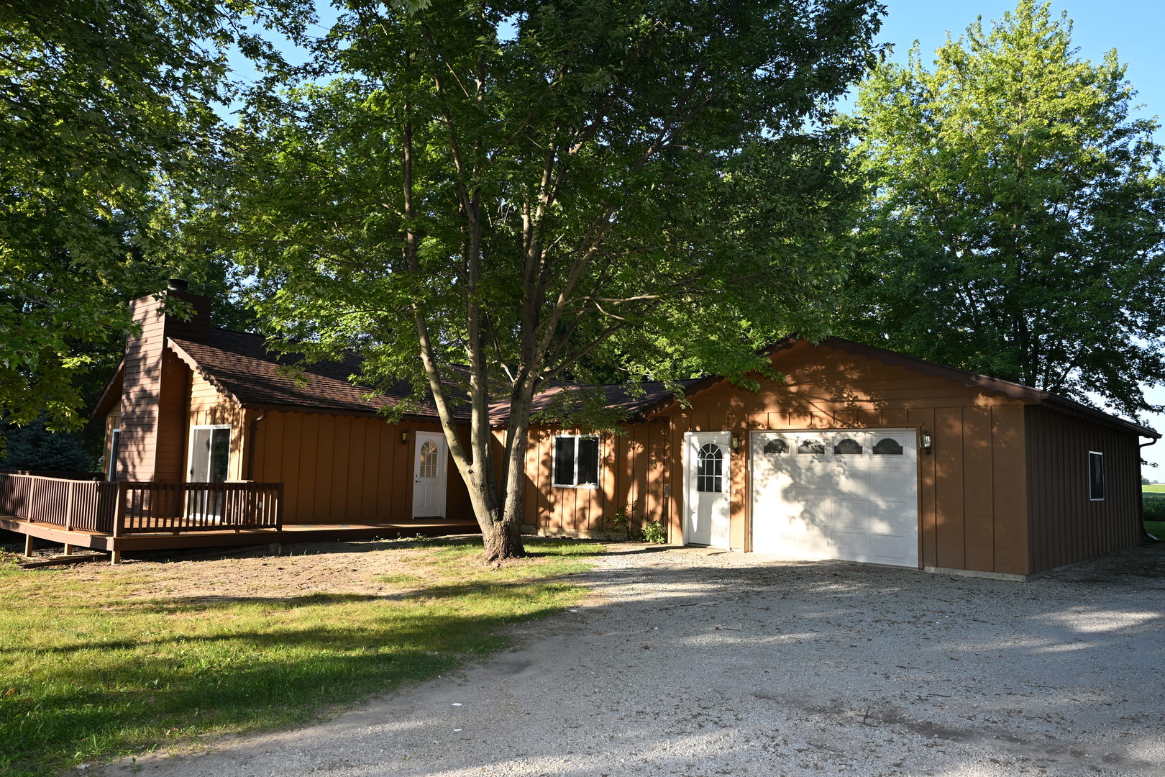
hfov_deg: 68.9
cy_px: 388
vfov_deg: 49.1
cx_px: 582
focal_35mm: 26
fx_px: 849
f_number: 5.6
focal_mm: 17.5
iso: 100
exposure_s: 1/125
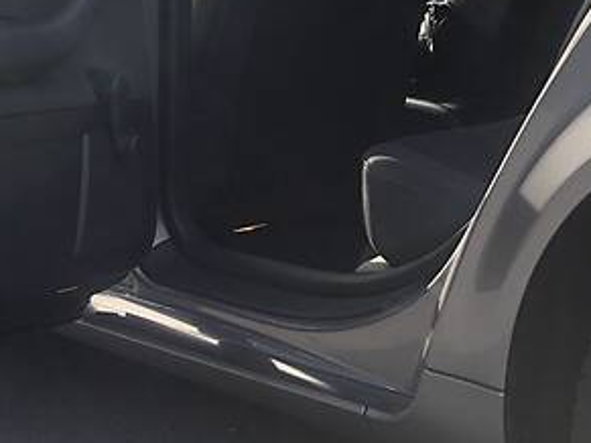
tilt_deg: -8.5
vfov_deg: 19.0
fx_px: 1314
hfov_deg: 24.2
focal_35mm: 77
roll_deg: +2.7
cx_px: -4
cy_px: 130
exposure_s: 1/444
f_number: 1.8
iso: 20
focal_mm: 4
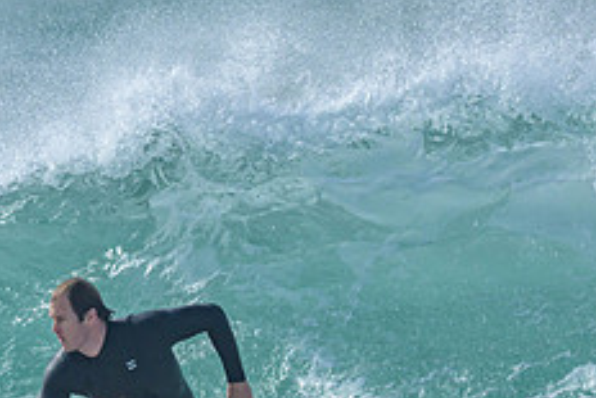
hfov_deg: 0.7
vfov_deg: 0.5
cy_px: 406
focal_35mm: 2749
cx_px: 116
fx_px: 45538
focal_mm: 800
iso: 200
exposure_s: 1/2000
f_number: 6.3
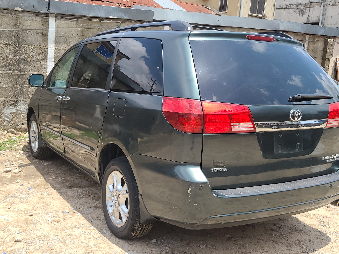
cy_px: 127
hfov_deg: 67.3
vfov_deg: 53.1
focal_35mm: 26
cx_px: 170
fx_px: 255
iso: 40
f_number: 1.8
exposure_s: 1/1157
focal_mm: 5.4
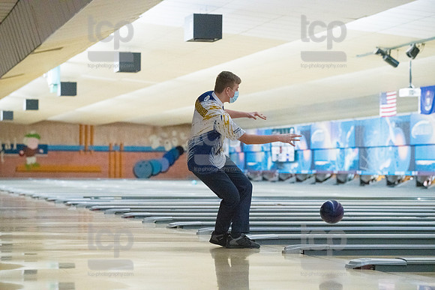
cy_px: 145
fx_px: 1402
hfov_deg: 17.6
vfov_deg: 11.8
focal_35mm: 116
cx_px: 218
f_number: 4
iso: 10000
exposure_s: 1/1000
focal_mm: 116
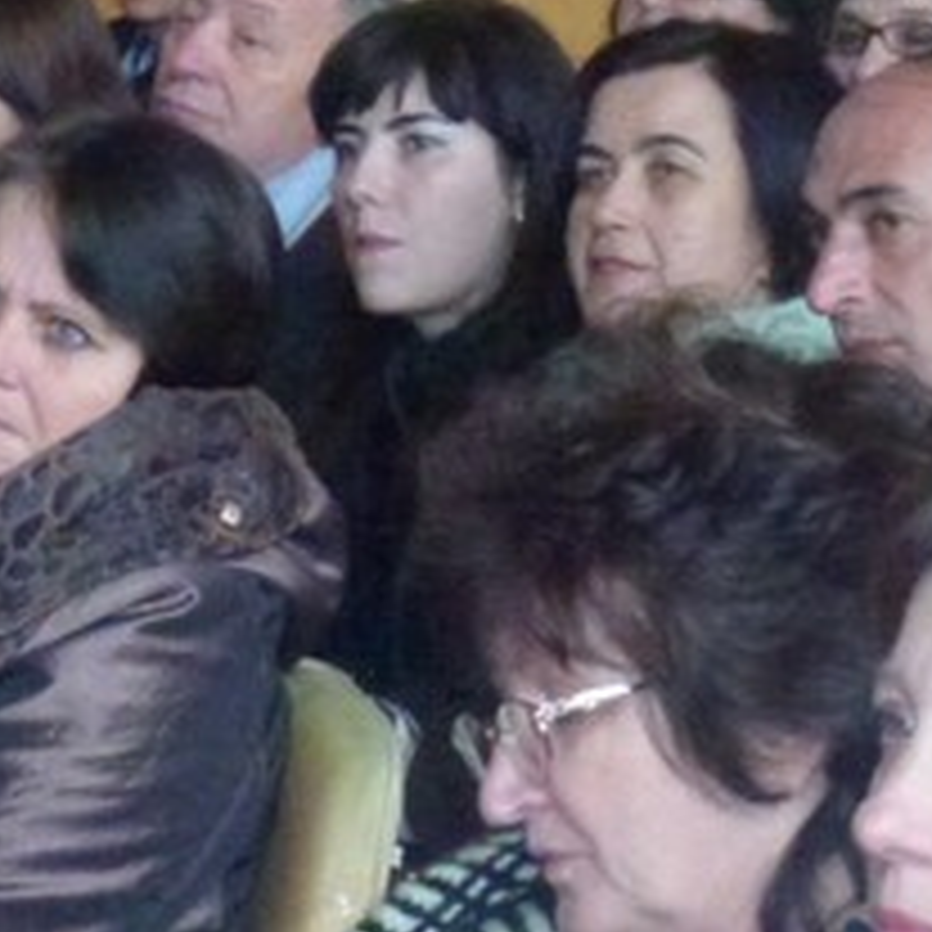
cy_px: 383
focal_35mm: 260
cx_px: -450
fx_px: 7920
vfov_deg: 6.7
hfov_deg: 6.6
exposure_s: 1/60
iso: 1000
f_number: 4.7
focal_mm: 13.6
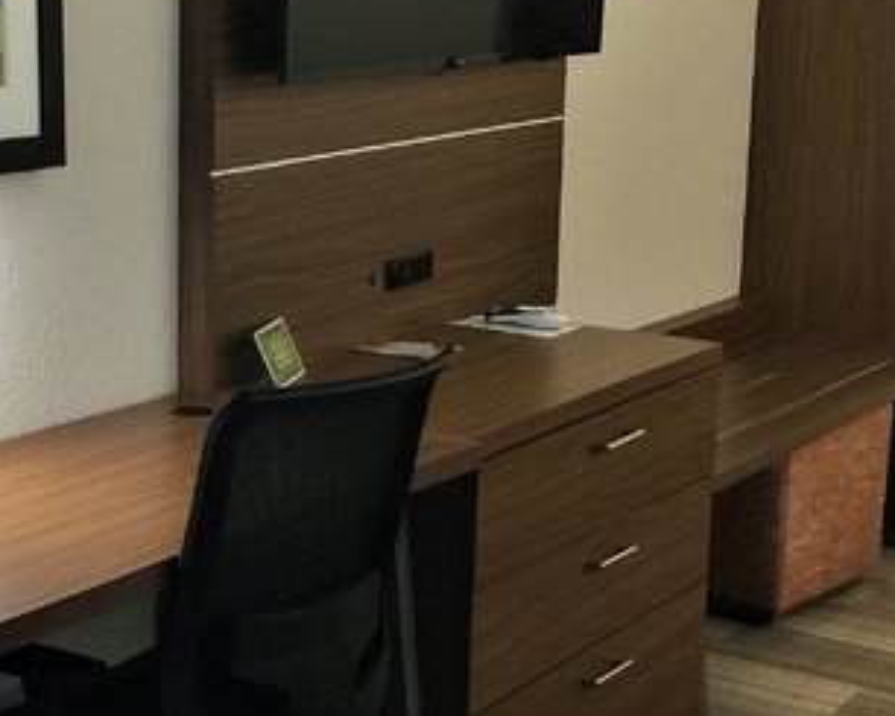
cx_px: 44
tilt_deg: -11.4
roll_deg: +0.1
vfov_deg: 20.7
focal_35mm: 74
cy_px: 368
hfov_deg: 24.7
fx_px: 1961
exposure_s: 1/15
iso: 64
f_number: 2.2
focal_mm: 4.15
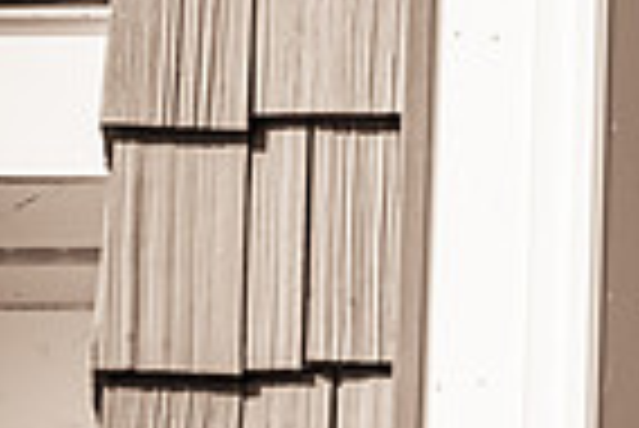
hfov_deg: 1.7
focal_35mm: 1225
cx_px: 1156
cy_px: 219
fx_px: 21766
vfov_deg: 1.1
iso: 200
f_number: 4
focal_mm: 200
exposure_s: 1/2000
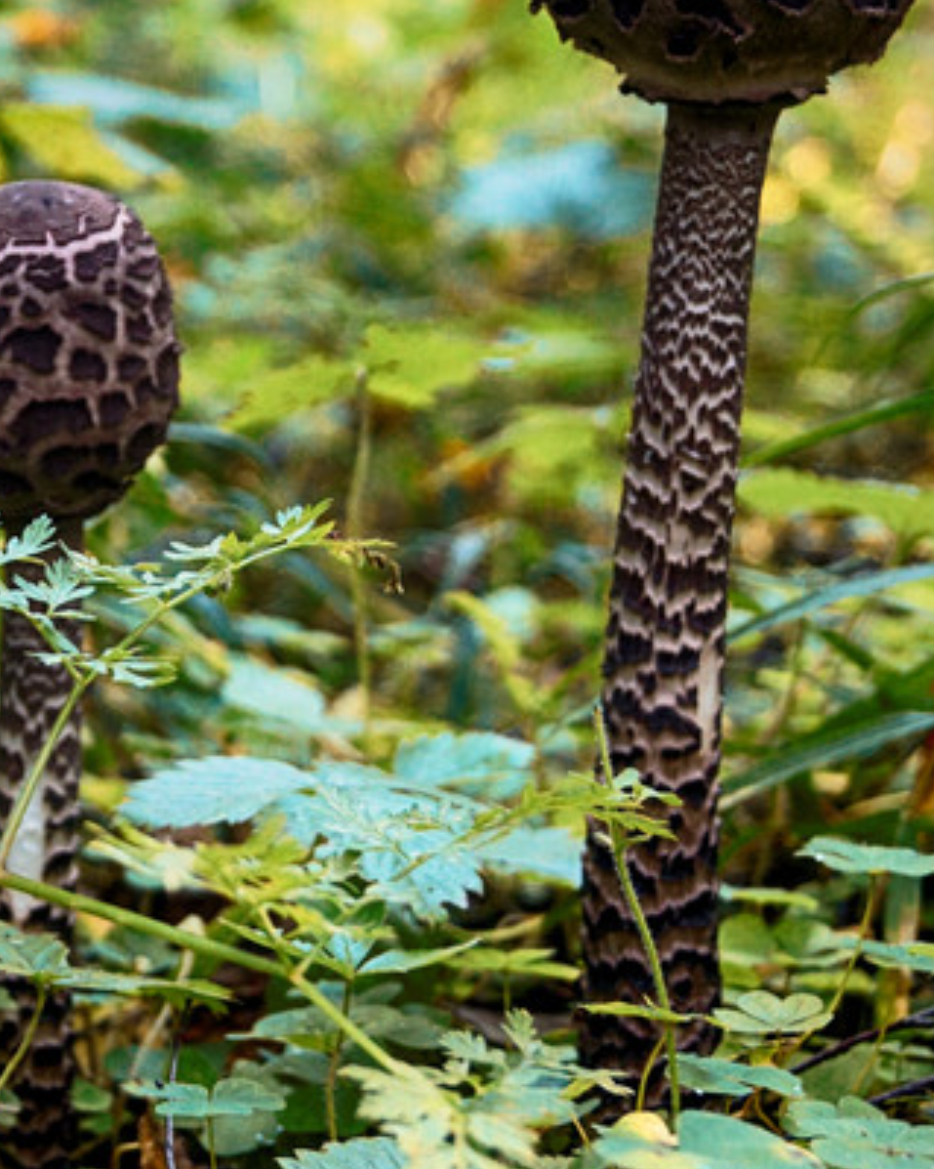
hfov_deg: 13.8
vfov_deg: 17.3
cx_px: 228
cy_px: 744
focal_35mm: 111
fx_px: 3839
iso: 320
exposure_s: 1/60
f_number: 4.5
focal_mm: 35
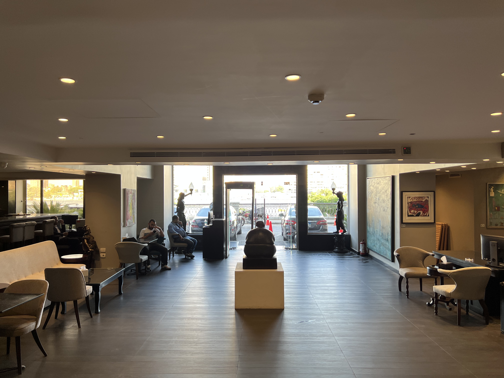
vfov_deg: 53.1
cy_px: 189
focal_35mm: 26
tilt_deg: -0.4
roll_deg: +0.6
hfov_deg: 67.3
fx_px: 379
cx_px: 252
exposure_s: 1/121
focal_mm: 5.7
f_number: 1.5
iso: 50
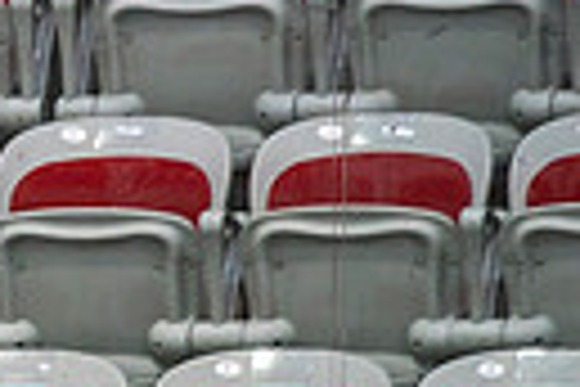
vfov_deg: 1.3
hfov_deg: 1.9
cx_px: -571
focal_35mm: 1061
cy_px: 841
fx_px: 17093
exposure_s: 1/640
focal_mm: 200
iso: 1250
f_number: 2.8
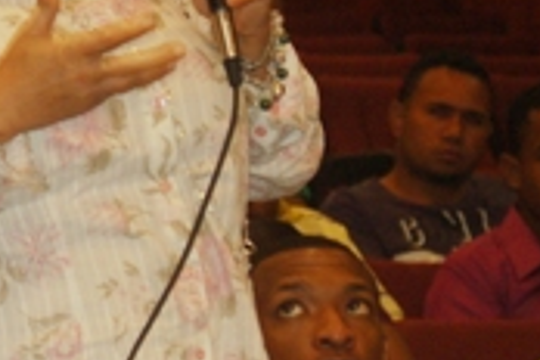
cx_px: -366
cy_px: 177
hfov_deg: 4.6
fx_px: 6629
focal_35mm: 442
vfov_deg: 3.1
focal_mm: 80
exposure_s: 1/60
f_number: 5.6
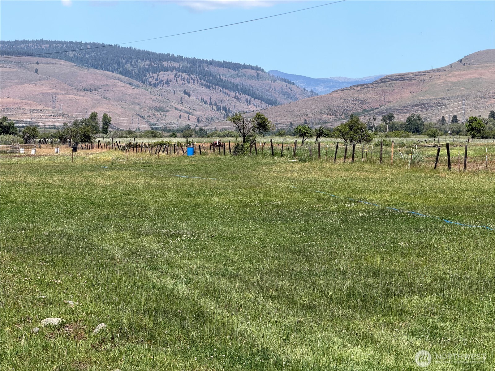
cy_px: 186
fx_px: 1430
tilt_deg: -0.9
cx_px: 248
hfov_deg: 19.6
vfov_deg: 14.8
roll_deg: +0.2
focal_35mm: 100
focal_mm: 16.89
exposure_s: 1/638
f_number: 2.8
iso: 25
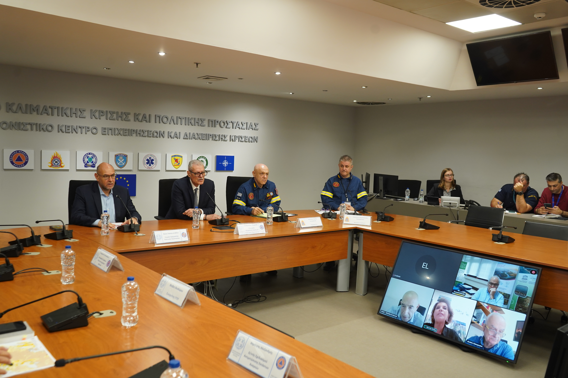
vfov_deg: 42.3
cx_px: 284
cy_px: 189
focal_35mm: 31
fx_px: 489
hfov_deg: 60.3
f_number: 5
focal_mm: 31
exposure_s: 1/80
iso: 1250
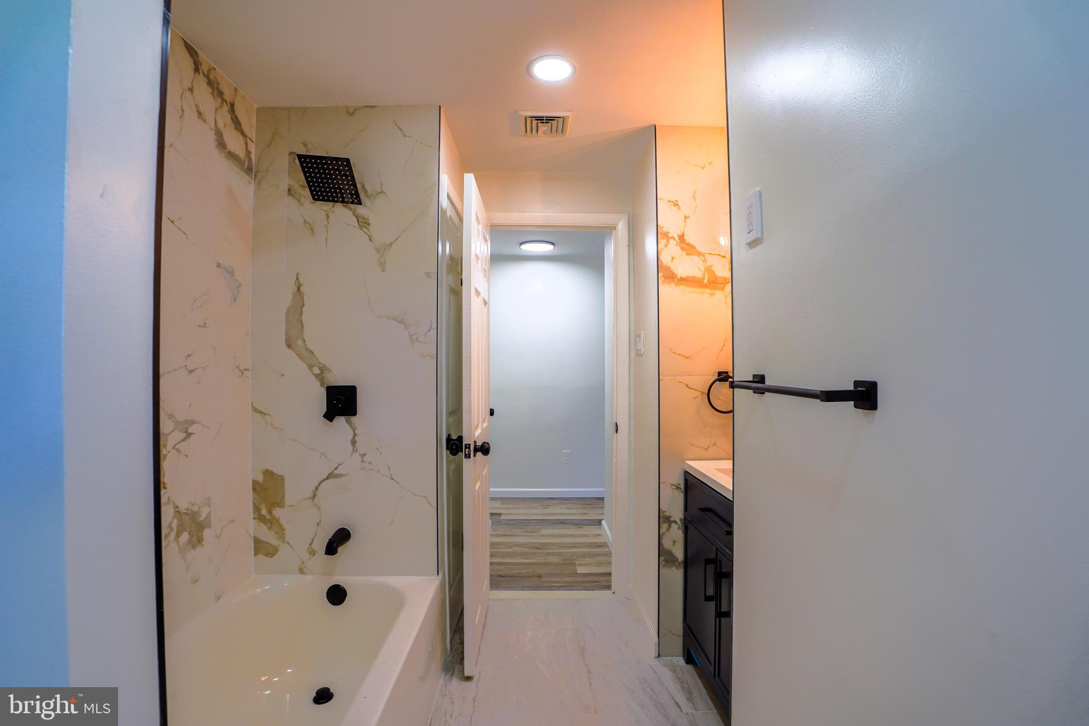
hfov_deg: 96.7
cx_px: 544
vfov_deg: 73.8
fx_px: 484
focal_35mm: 16
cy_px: 363
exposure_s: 1/160
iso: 200
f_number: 8
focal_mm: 16
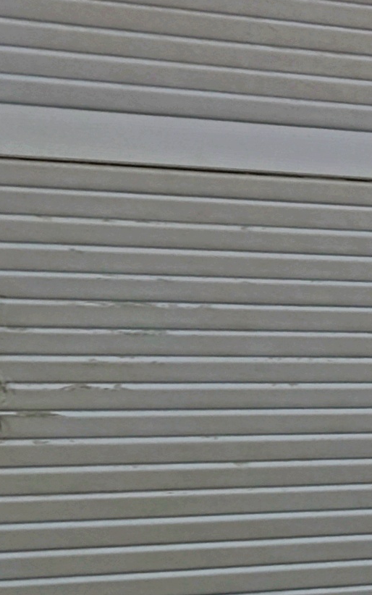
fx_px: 1881
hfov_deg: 5.2
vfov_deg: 18.0
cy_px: 358
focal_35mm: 116
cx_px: 2240
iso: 160
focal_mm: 10
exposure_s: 1/160
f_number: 4.5
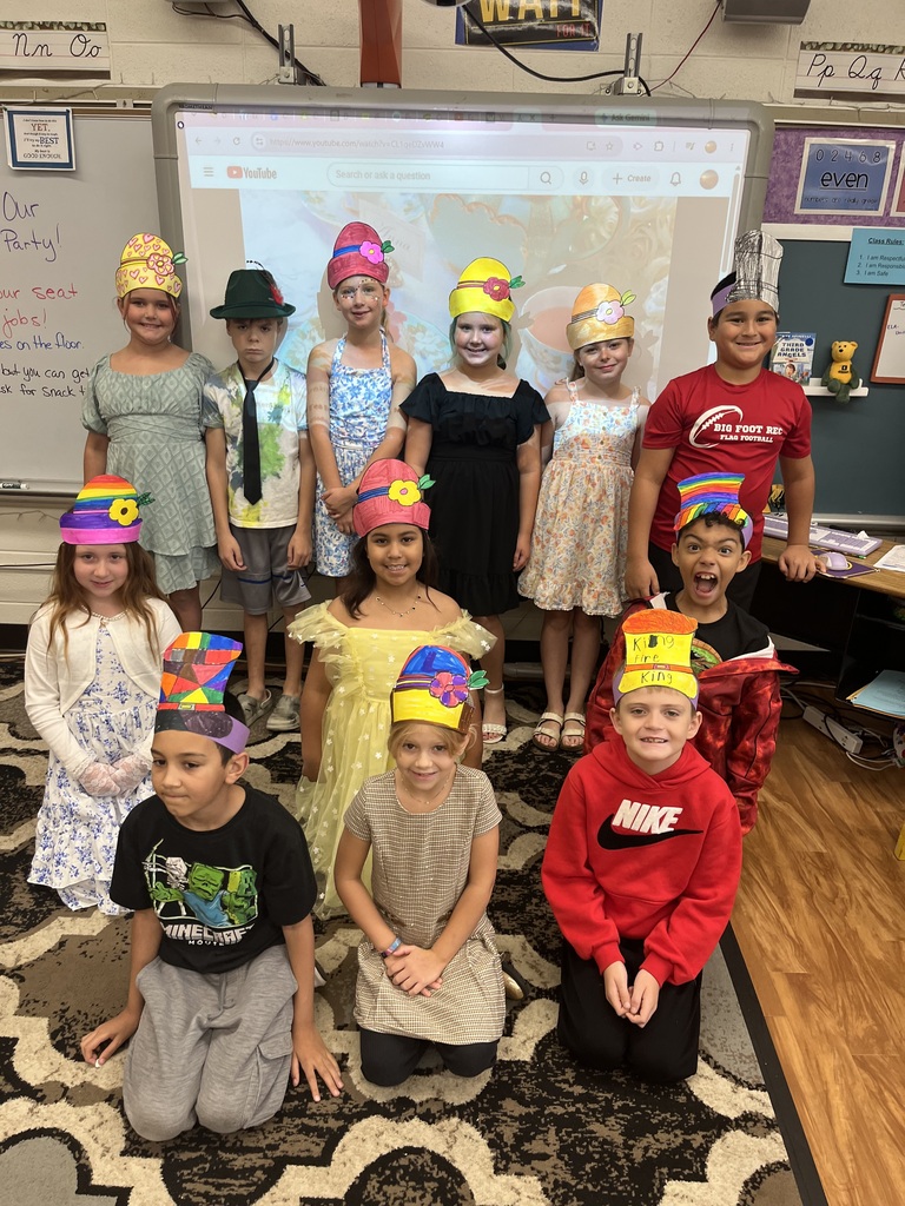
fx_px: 906
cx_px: 452
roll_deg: -2.3
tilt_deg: -22.9
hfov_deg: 53.1
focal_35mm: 26
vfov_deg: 67.3
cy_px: 603
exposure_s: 1/120
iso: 125
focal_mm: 5.1
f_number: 1.6
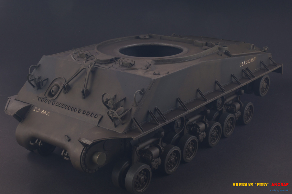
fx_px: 425
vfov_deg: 25.7
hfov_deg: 37.9
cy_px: 97
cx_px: 146
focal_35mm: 52
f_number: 32
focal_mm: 35
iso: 125
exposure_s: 1/1.6
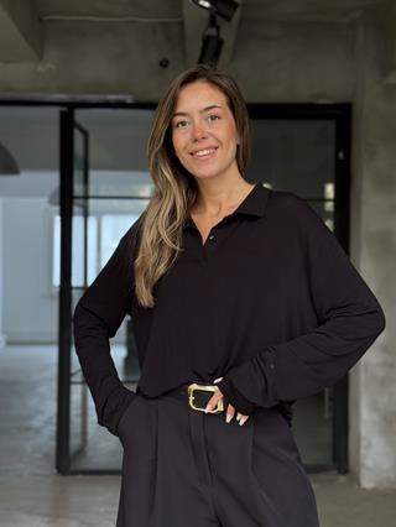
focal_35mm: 48
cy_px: 264
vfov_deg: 39.6
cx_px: 198
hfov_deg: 30.3
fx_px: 731
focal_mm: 6.76
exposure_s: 1/121
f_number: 1.78
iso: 80
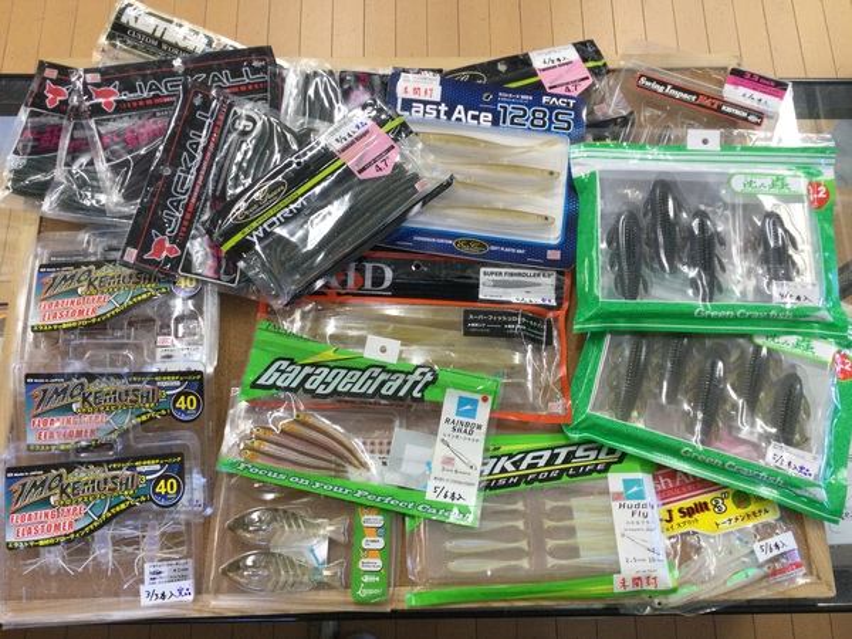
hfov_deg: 58.4
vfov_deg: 45.4
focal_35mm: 31
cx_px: 426
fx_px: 763
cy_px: 320
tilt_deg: -72.4
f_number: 2.4
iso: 40
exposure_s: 1/30
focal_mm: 3.3
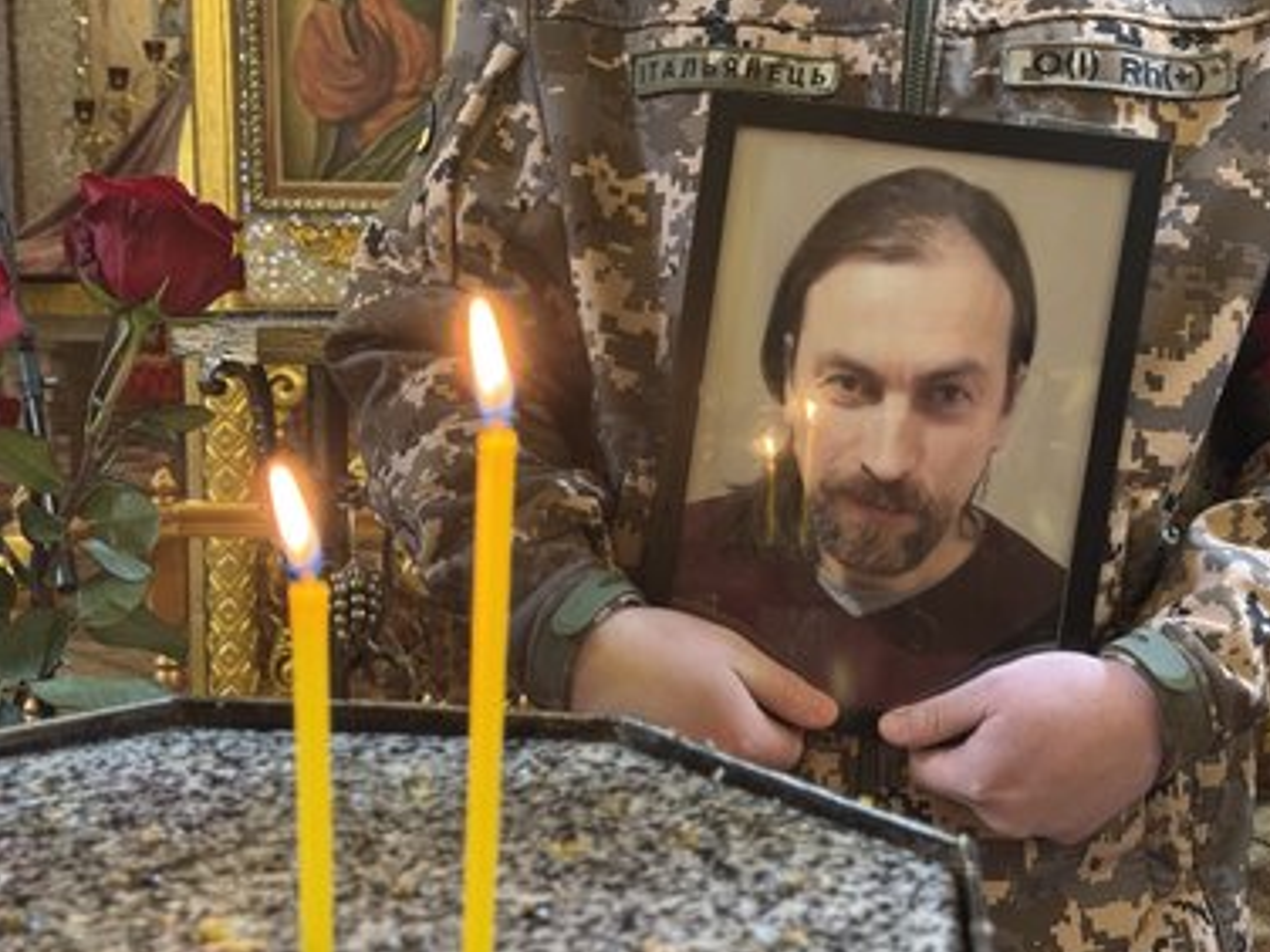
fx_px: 1871
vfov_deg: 28.6
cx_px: 672
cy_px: 503
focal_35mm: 51
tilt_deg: -9.3
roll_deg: -0.1
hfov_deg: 37.5
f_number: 1.78
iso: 500
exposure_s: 1/33
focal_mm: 6.76
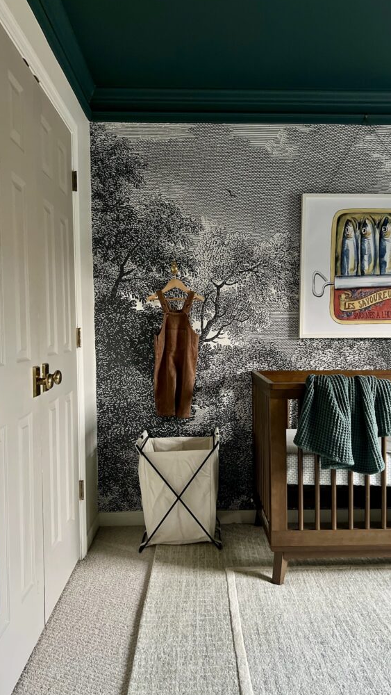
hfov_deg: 40.2
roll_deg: +0.7
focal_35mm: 29
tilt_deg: -1.7
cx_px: 215
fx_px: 534
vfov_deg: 66.1
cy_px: 346
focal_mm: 5.7
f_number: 1.5
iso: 640
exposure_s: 1/40
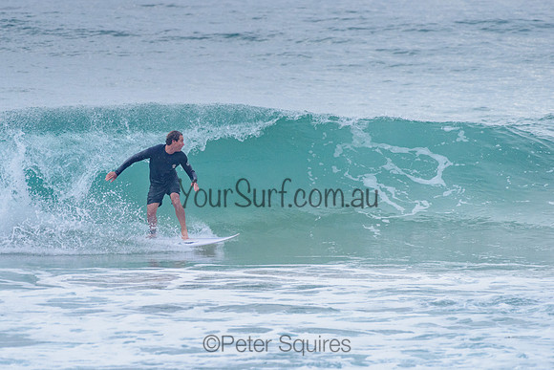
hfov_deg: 3.4
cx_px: 217
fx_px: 9433
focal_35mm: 613
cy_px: 160
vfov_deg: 2.2
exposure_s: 1/2000
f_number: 5.6
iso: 1600
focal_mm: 500
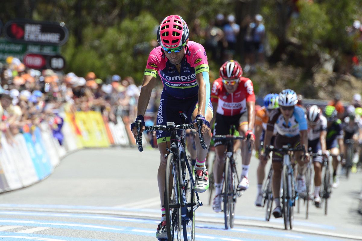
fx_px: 4019
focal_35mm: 400
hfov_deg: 5.2
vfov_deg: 3.4
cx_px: 181
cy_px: 120
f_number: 10
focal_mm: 400
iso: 800
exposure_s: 1/1000
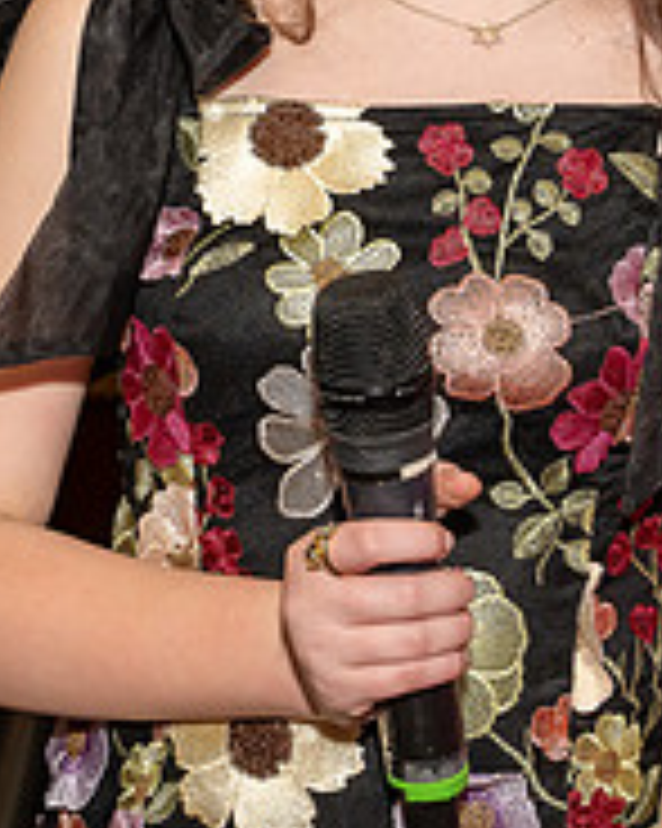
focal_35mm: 191
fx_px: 4682
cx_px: 43
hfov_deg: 8.1
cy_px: 99
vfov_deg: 10.1
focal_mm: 53
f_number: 8
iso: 640
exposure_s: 1/250
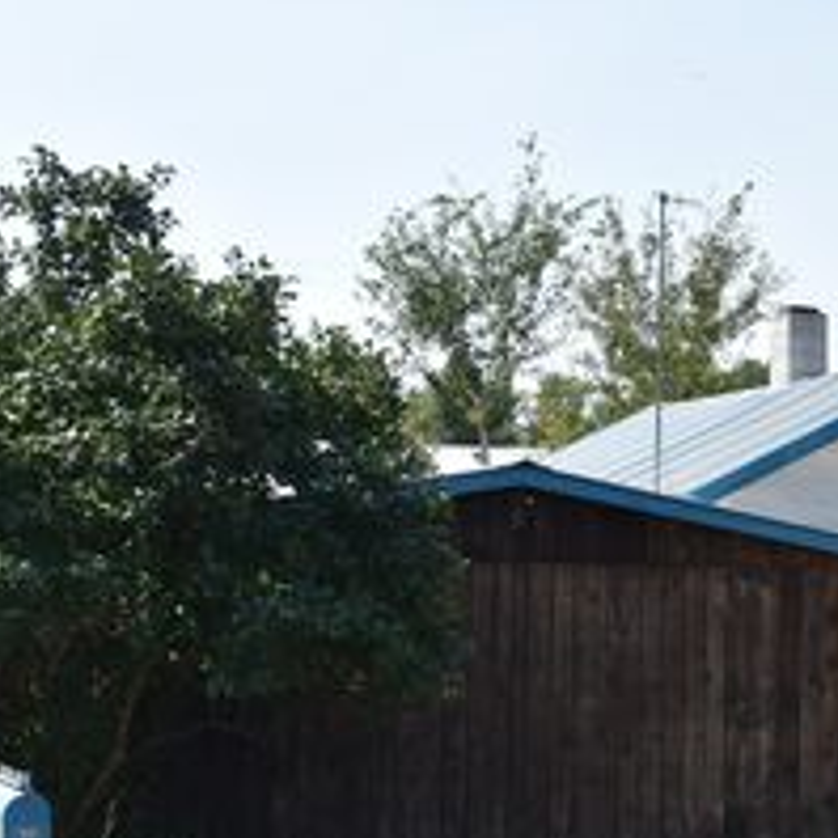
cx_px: 851
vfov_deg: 24.2
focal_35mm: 71
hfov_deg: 23.3
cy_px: 559
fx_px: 1945
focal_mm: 22
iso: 100
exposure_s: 1/250
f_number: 6.3
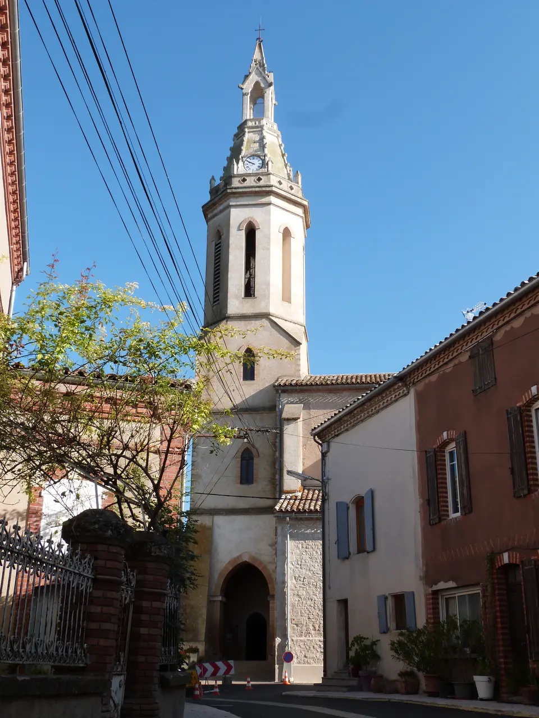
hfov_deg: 36.0
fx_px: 830
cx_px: 270
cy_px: 359
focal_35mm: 40
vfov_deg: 46.8
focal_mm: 7
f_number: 5.6
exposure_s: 1/250
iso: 100
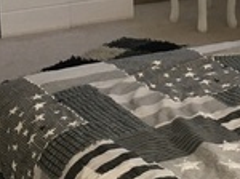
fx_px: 893
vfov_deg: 11.3
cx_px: 161
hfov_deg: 15.3
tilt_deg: -10.7
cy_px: -22
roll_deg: +0.7
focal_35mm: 129
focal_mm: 4.15
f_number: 2.2
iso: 40
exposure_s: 1/30
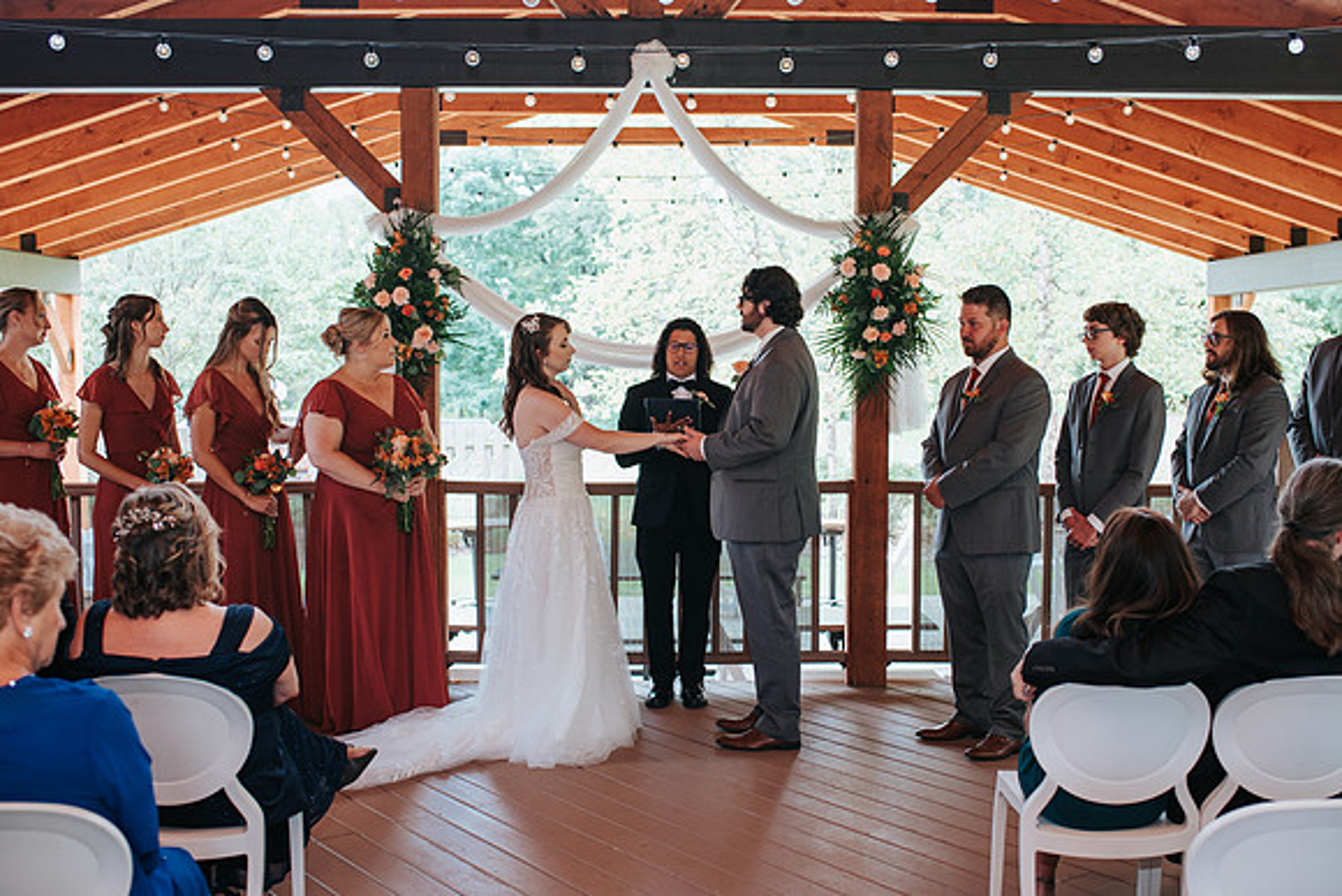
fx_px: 1547
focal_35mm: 41
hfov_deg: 46.9
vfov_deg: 32.3
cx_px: 693
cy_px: 474
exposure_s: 1/125
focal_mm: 35
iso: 200
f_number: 3.2
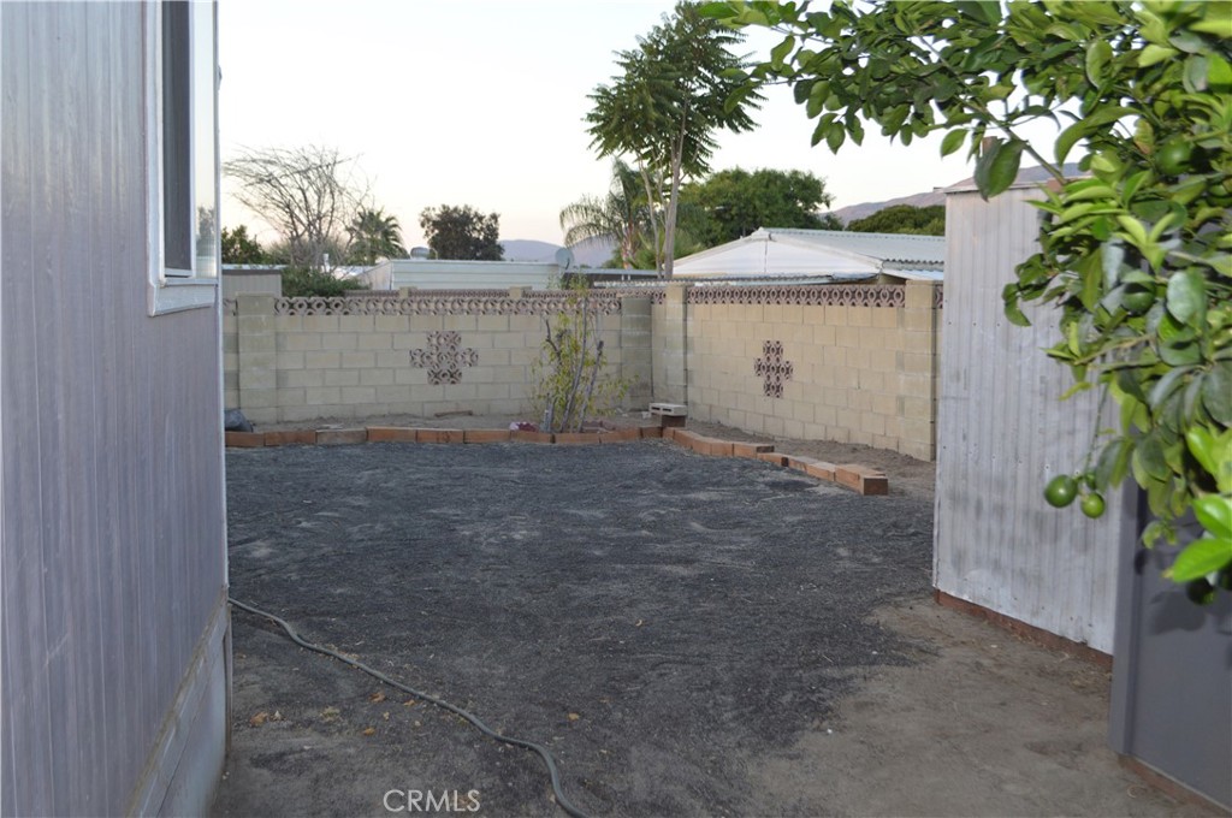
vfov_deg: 36.8
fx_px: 1230
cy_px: 409
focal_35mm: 36
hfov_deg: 53.2
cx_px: 616
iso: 400
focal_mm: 24
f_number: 4
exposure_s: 1/125
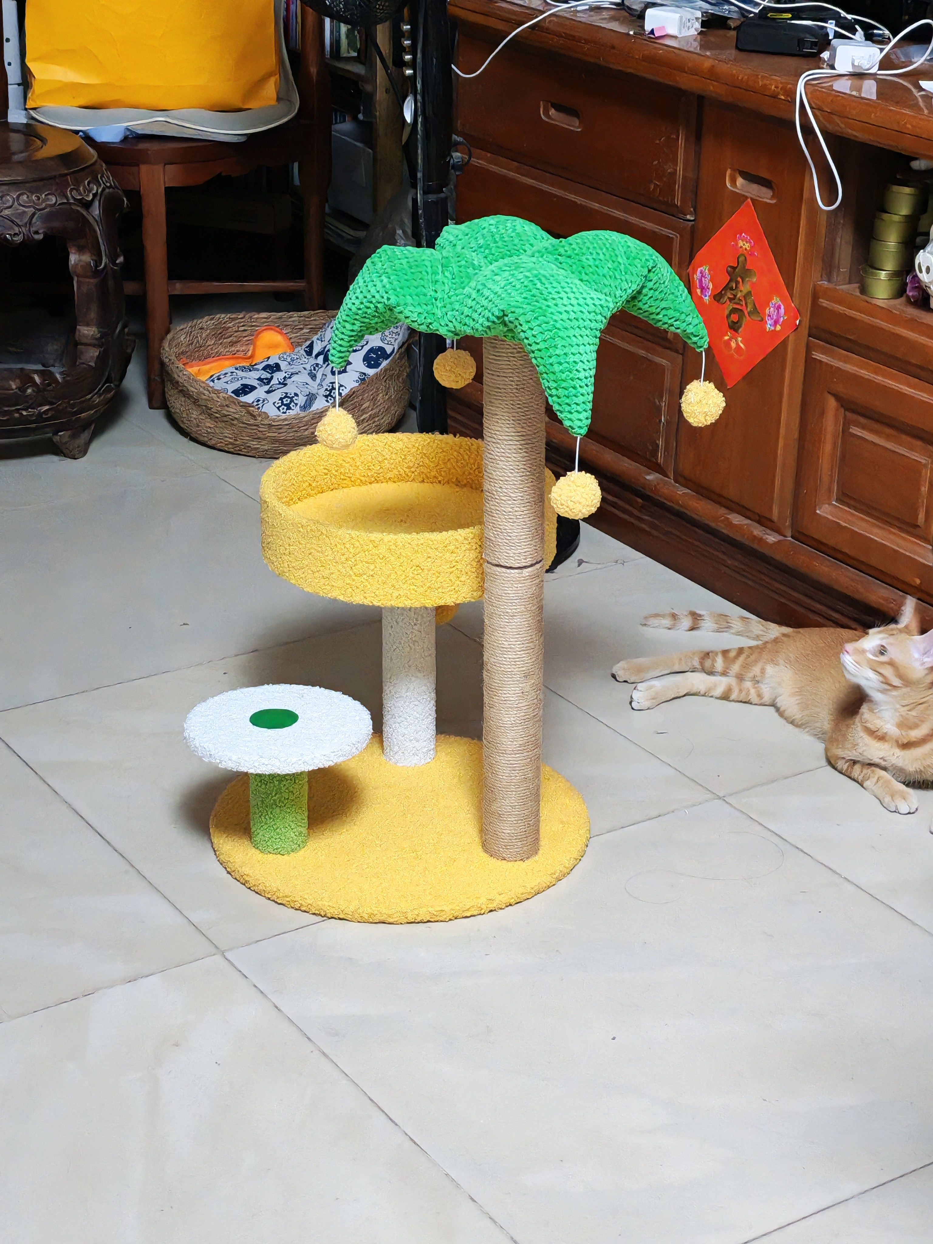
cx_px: 466
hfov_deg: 21.9
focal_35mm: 67
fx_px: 2408
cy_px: 622
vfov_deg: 29.0
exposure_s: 1/33
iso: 1000
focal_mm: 5.52
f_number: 1.95
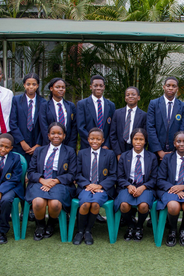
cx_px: 143
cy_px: 136
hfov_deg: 24.7
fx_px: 414
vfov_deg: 36.9
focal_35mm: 54
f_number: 4
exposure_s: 1/160
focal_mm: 35
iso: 320
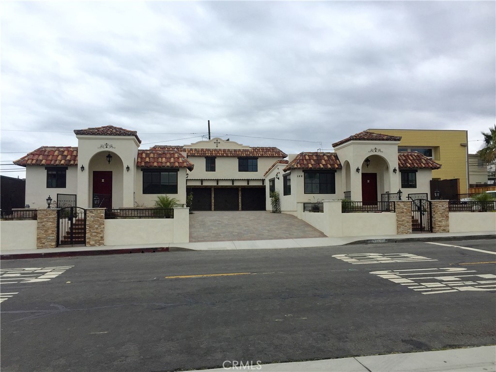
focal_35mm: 29
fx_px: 416
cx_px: 248
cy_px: 186
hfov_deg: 61.7
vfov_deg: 48.2
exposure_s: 1/1883
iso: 32
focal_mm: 4.15
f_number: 2.2
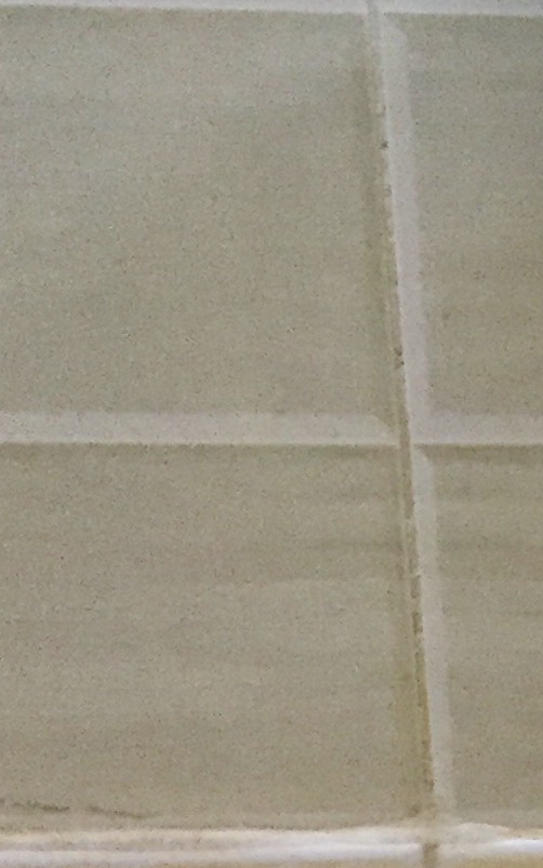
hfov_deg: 9.5
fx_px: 2959
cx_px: 1229
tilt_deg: -19.3
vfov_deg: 16.1
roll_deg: -0.6
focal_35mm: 125
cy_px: 989
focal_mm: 4.15
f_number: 2.2
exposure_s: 1/33
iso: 320
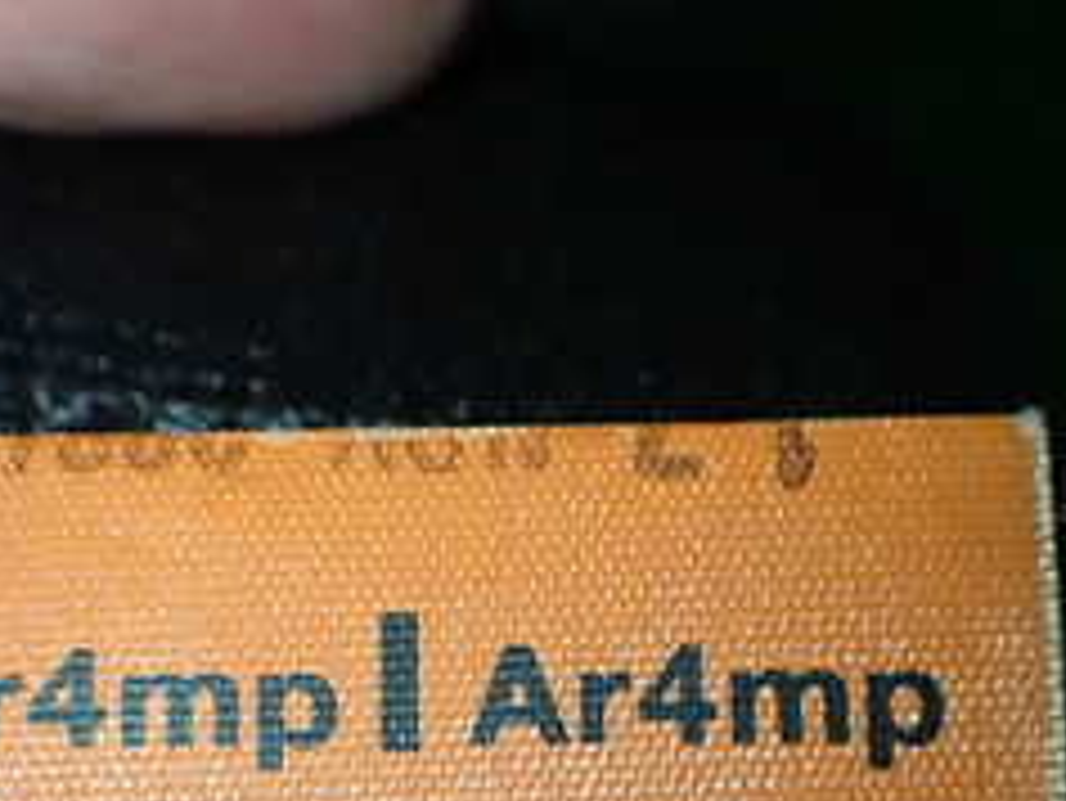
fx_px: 2342
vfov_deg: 18.5
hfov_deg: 25.6
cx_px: 441
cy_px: 936
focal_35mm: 76
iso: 200
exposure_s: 1/125
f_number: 2.3
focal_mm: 5.4
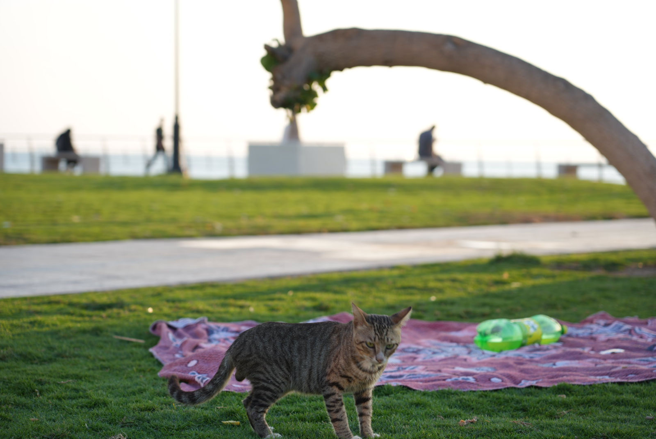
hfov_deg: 22.4
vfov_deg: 15.0
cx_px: 328
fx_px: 1659
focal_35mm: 91
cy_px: 220
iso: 100
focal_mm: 91
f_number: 4
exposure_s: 1/160
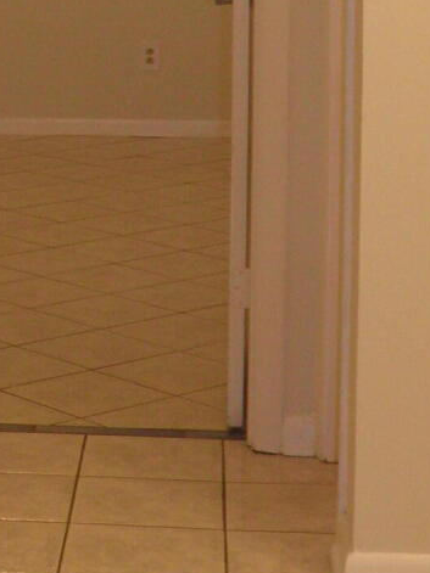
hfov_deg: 11.9
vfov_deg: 16.3
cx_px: -210
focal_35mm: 119
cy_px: 17
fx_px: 1972
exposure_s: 1/30
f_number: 2.8
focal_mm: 4.9
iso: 100
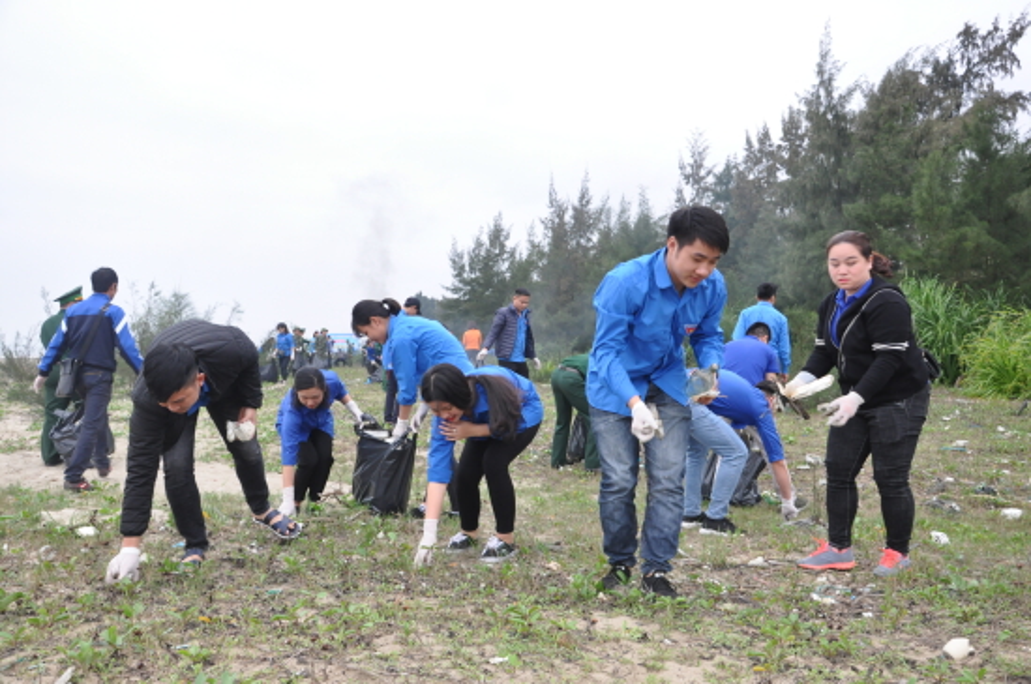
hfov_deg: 57.3
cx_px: 516
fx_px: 944
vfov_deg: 39.9
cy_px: 342
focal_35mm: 33
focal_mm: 22
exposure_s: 1/125
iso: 800
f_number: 5.6
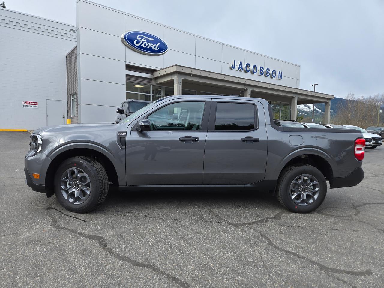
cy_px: 144
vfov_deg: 58.9
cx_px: 192
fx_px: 255
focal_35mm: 23
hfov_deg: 73.9
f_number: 1.8
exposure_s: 1/909
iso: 25
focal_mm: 5.4
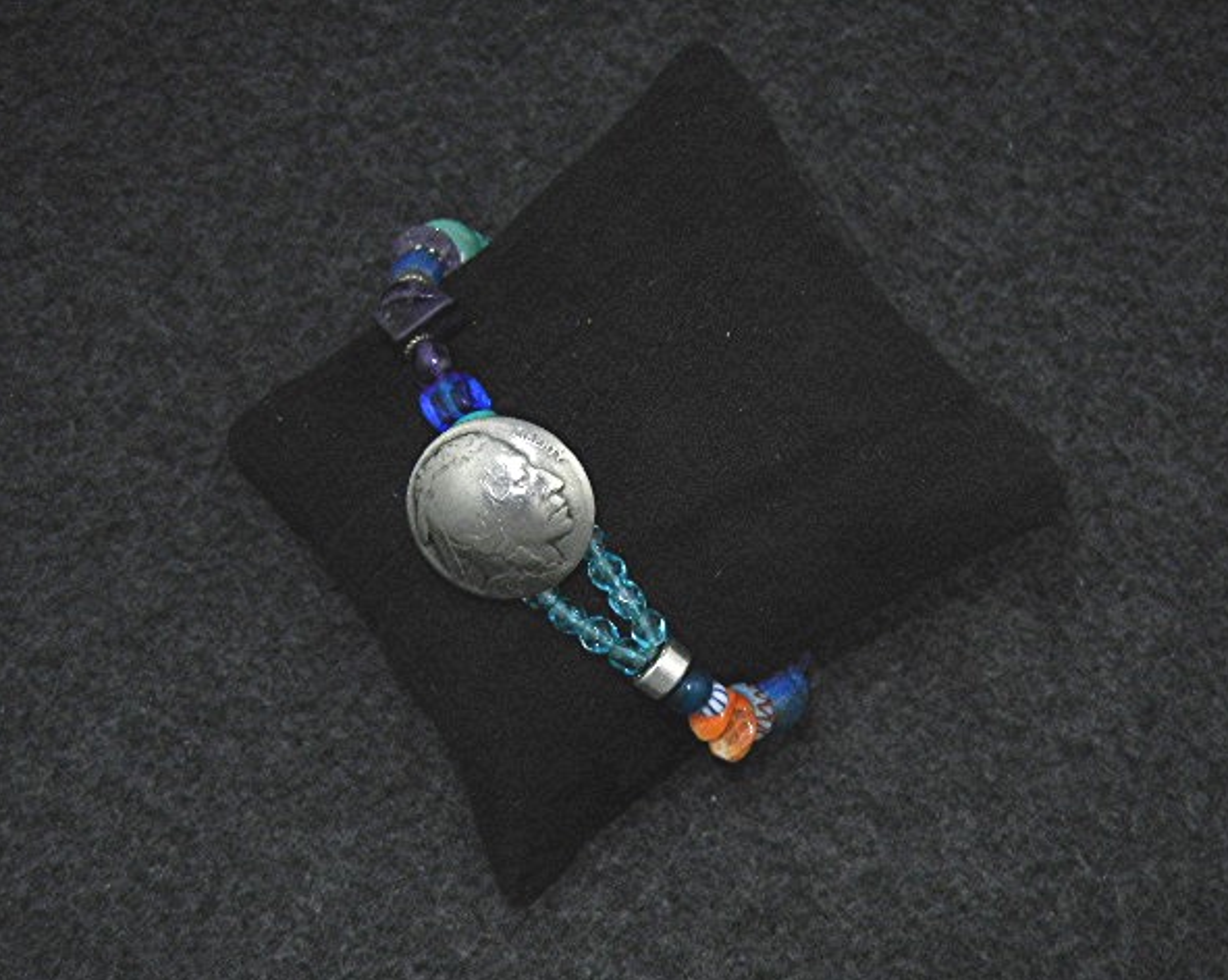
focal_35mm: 55
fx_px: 1998
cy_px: 494
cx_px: 659
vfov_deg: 27.6
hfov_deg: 34.2
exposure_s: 1/30
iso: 800
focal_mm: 9.3
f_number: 7.8
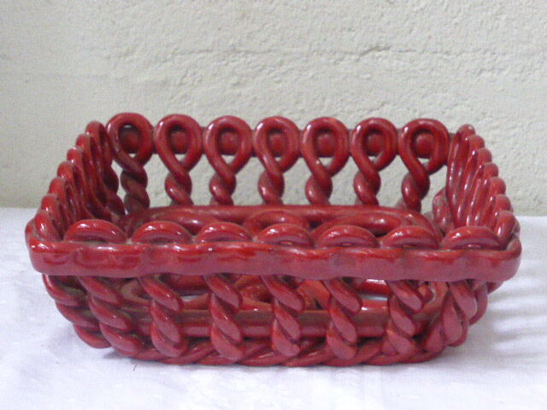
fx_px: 1754
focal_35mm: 111
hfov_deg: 17.7
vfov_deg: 13.3
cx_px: 274
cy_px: 205
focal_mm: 18.2
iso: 1600
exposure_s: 1/80
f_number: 5.3
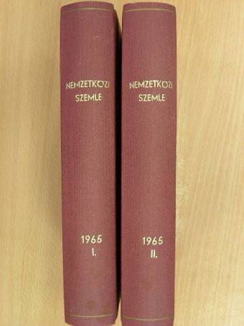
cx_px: 122
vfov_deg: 39.6
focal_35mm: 48
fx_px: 451
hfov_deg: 30.3
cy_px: 163
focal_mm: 8
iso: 100
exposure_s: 1/7.7
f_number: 3.5
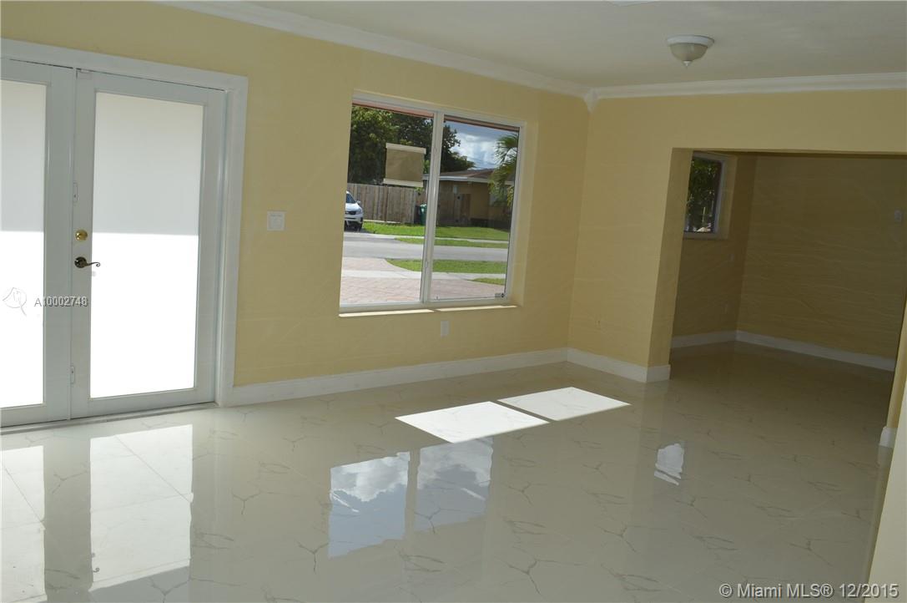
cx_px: 454
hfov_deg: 62.0
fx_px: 755
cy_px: 302
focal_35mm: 30
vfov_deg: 43.5
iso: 100
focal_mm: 20
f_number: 9
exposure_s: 1/200
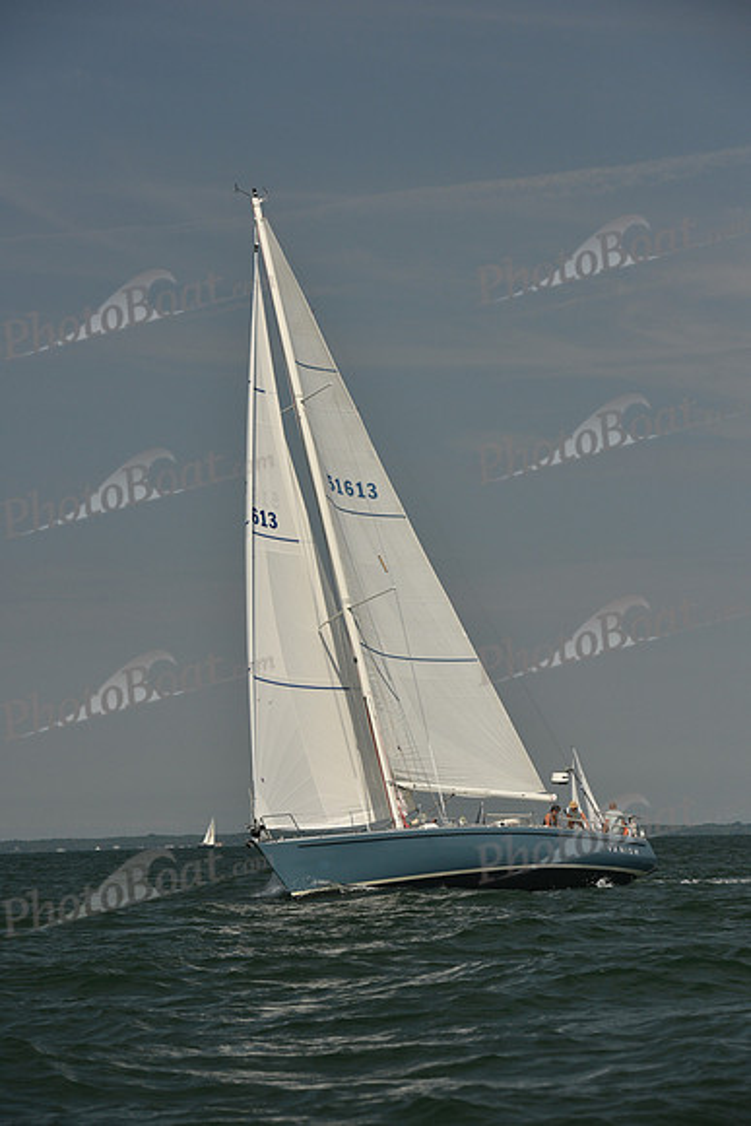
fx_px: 4065
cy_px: 563
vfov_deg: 15.8
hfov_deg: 10.6
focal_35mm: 130
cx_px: 376
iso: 320
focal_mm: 130
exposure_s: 1/1250
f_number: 8
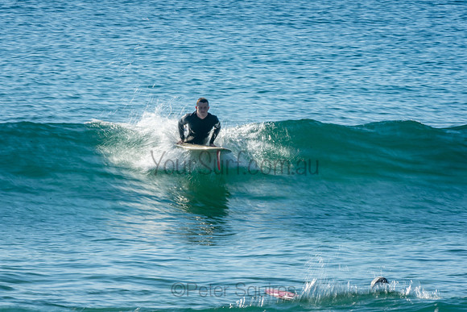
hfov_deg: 3.4
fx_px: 7785
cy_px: 156
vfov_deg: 2.3
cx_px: 234
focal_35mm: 600
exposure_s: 1/20
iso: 100
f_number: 29
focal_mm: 400
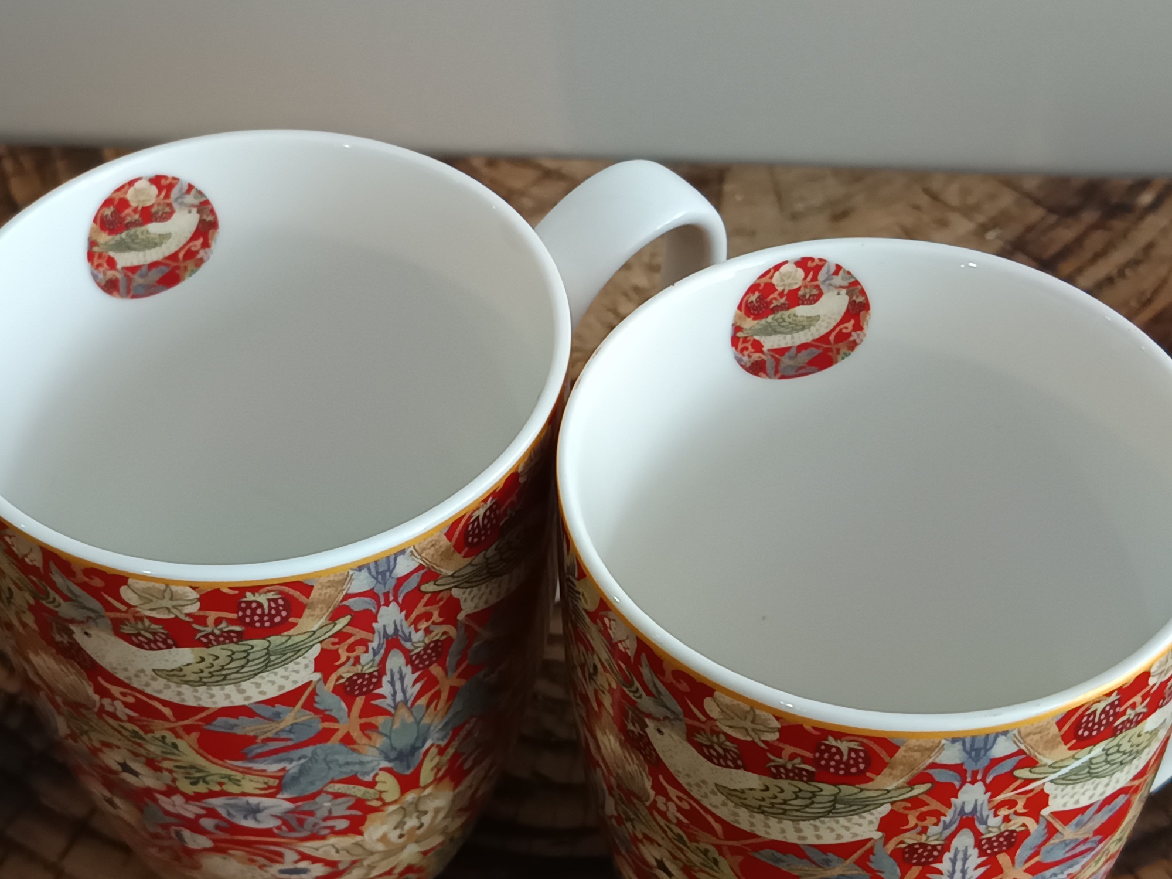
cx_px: 586
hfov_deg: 71.6
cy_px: 440
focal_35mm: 24
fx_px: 813
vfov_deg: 56.8
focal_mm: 5.31
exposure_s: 1/50
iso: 1148
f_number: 1.7
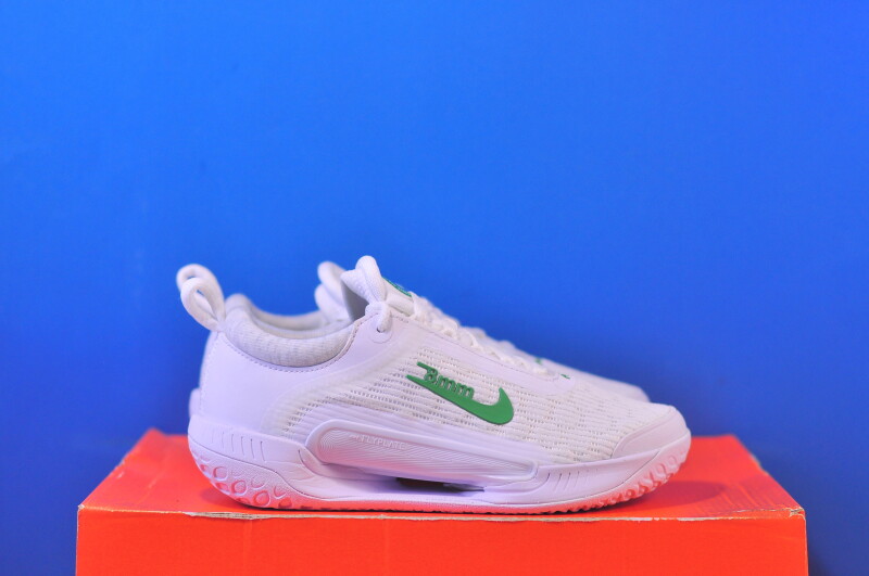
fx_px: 1808
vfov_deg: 18.1
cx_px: 434
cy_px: 288
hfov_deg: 27.0
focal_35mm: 75
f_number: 2.5
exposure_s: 1/320
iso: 250
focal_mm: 50
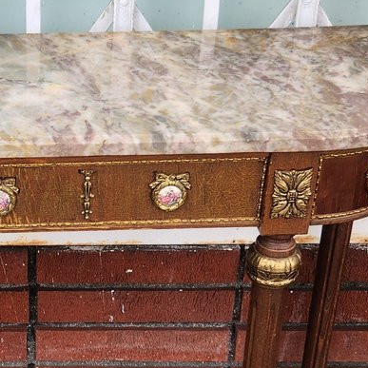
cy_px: 265
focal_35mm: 84
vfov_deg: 20.5
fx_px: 1010
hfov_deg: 20.1
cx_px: 8
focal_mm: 5.4
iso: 20
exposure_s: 1/288
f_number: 1.8
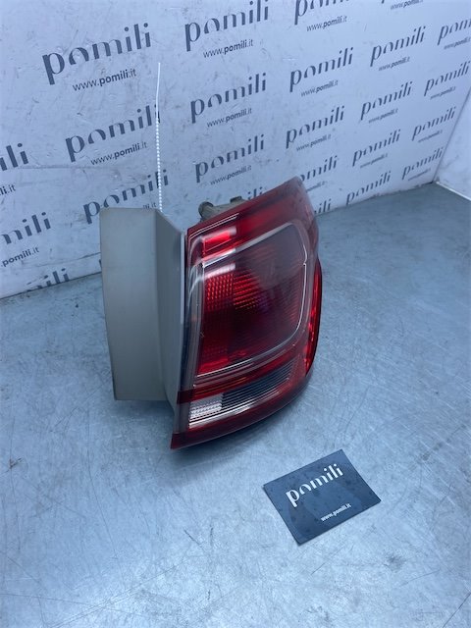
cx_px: 236
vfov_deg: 67.3
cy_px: 314
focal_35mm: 26
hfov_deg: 53.1
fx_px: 472
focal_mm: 4.25
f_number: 1.8
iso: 32
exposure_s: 1/981
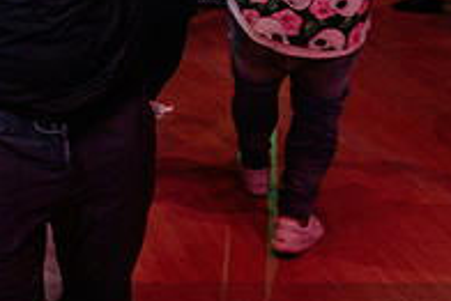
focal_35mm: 81
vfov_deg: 16.6
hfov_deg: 22.9
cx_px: -93
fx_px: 1015
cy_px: 19
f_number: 3.2
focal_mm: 24
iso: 1250
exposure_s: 1/80
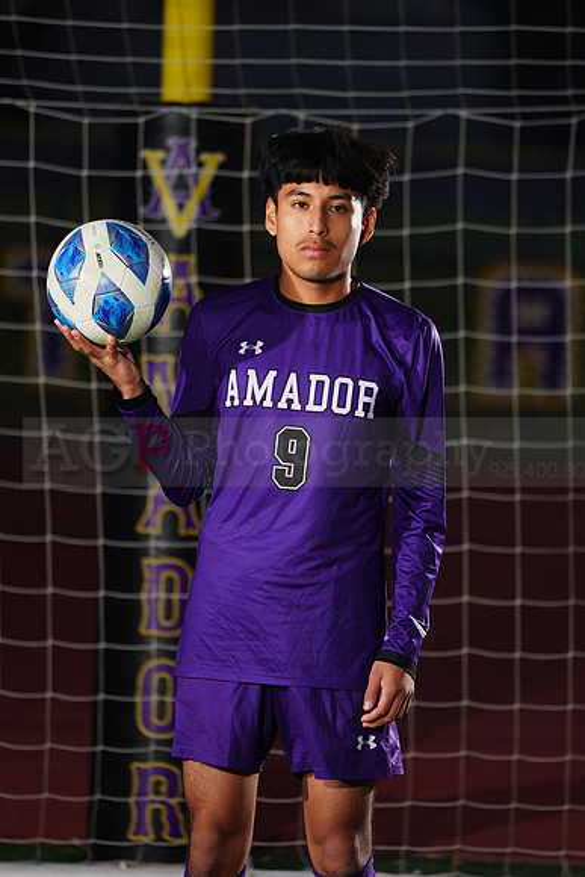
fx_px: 9743
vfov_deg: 5.2
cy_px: 438
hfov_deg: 3.4
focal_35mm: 400
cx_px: 292
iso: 200
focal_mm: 400
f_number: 7.1
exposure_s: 1/200
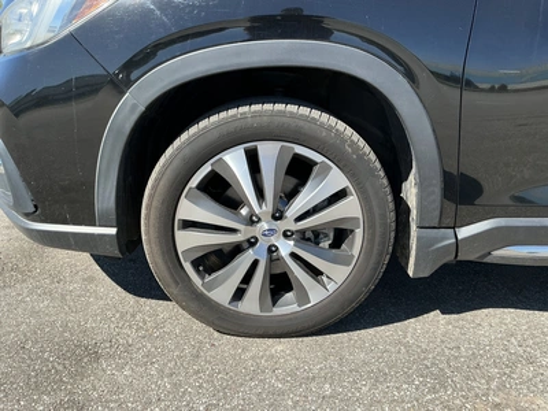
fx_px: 443
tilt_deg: -15.9
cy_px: 206
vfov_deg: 49.7
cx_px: 274
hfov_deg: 63.4
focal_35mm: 28
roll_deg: +0.9
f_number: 1.8
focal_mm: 3
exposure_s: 1/912
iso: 25
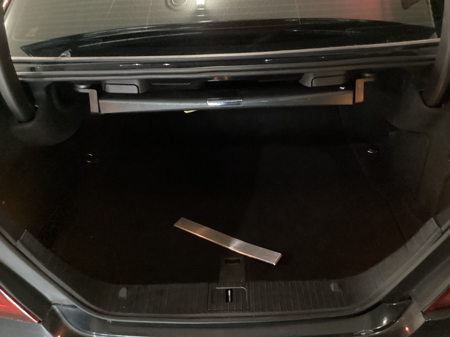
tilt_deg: -37.2
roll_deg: +2.1
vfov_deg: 44.2
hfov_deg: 56.8
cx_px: 229
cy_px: 167
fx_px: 416
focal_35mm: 32
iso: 800
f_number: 2.4
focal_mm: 3.3
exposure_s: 1/15
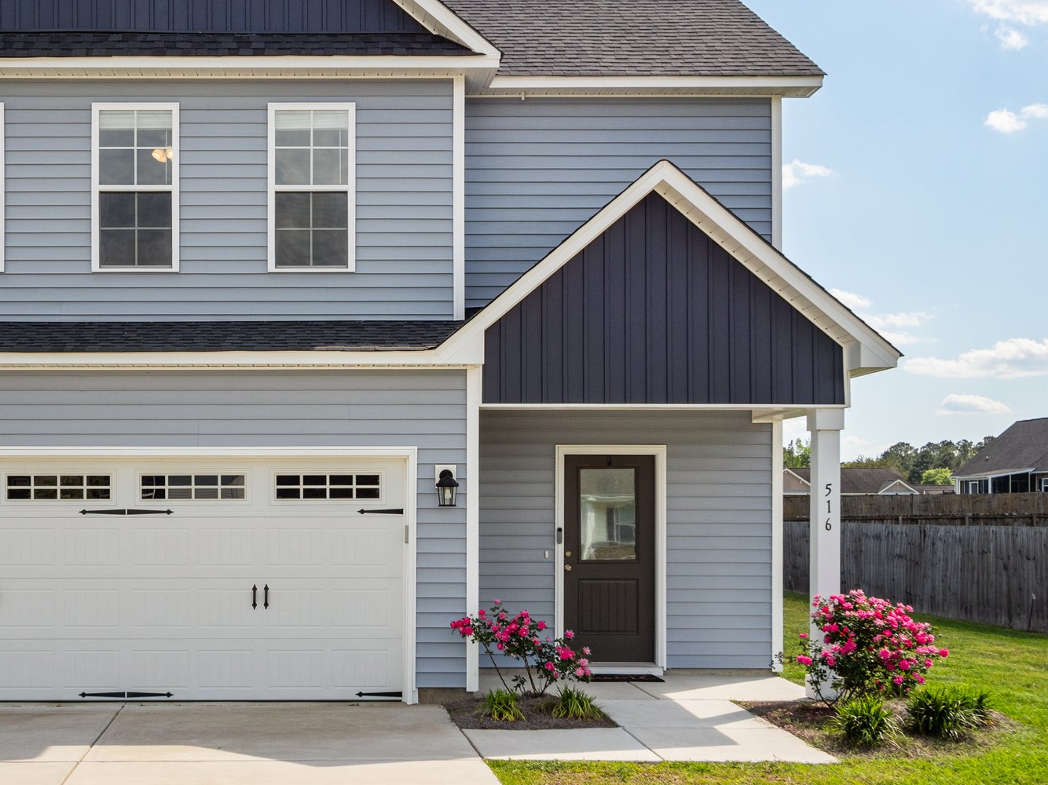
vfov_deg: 33.5
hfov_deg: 42.4
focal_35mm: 43
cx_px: 255
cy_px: 316
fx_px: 1302
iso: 200
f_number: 5.6
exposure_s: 1/640
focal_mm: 14
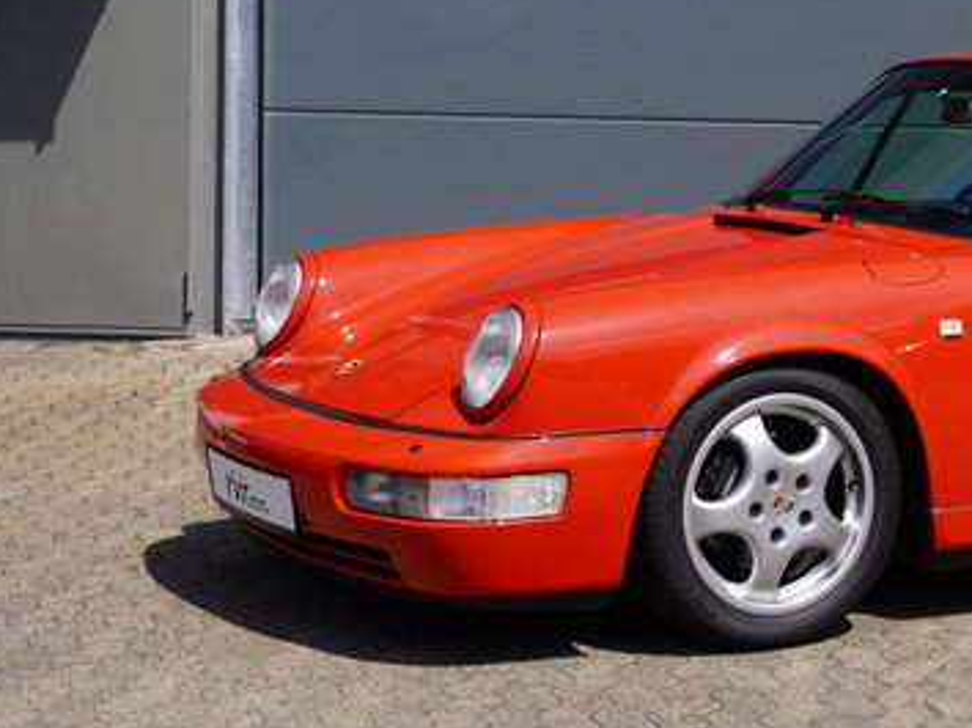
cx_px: 949
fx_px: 2723
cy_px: 184
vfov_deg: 15.2
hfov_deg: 19.7
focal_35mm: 97
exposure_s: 1/640
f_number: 5.6
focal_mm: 31
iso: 100
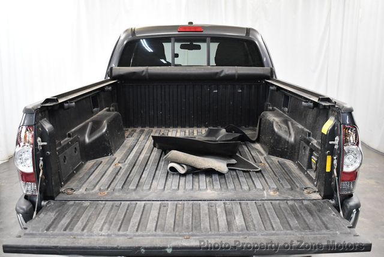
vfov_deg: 36.9
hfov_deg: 53.1
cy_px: 128
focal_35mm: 36
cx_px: 192
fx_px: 384
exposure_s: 1/125
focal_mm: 18
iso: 2000
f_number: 3.5
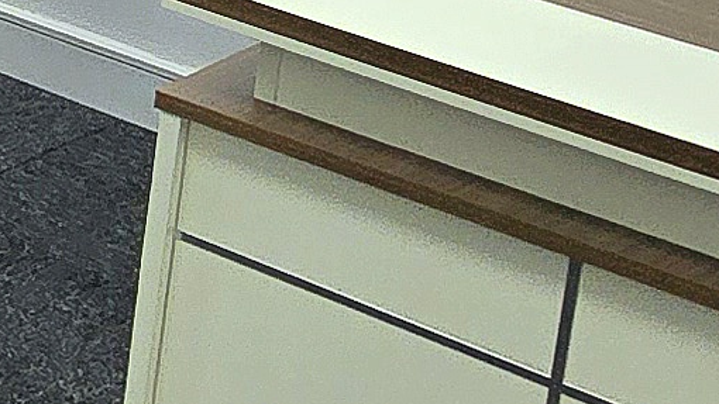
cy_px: -498
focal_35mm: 111
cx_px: -1194
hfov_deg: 12.7
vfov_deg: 9.9
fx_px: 2116
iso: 50
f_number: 2.2
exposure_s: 1/192
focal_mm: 2.2
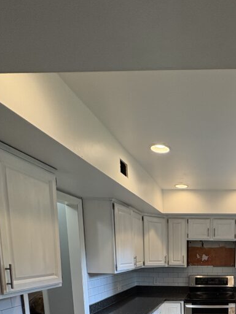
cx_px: 211
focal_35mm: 28
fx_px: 255
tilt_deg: -10.0
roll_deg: -0.1
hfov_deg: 45.3
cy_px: 297
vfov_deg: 53.2
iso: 160
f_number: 2.2
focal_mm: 2.22
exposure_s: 1/120
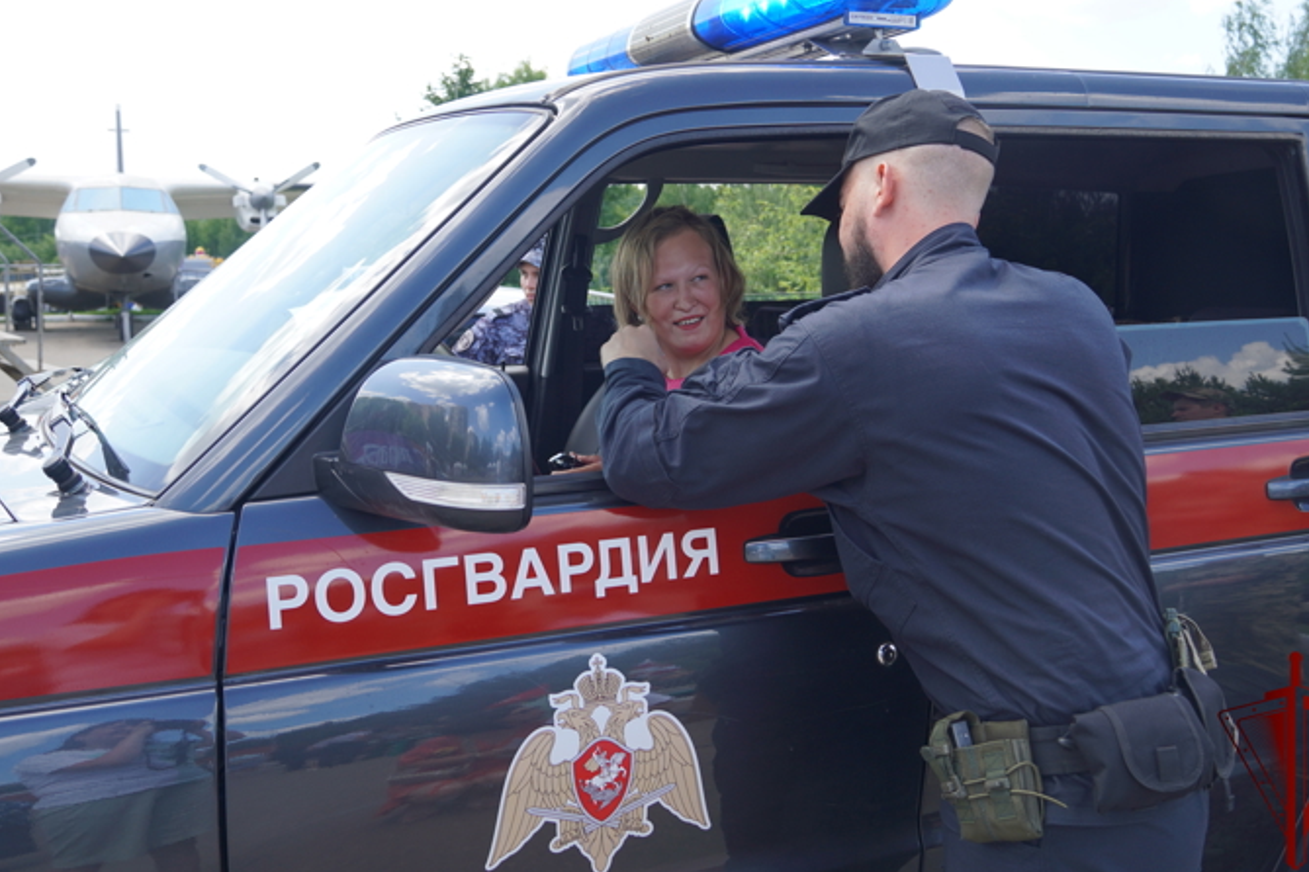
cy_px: 399
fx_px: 1345
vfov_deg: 35.9
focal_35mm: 37
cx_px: 655
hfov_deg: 51.9
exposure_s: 1/200
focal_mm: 22
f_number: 4
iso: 100
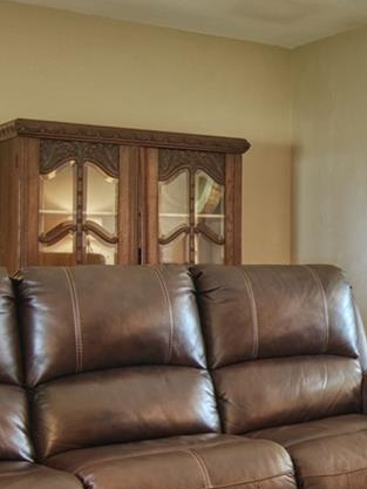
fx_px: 834
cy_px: 276
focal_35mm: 59
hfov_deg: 22.1
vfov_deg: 32.7
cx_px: 488
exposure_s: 1/20
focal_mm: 16
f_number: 4
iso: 500
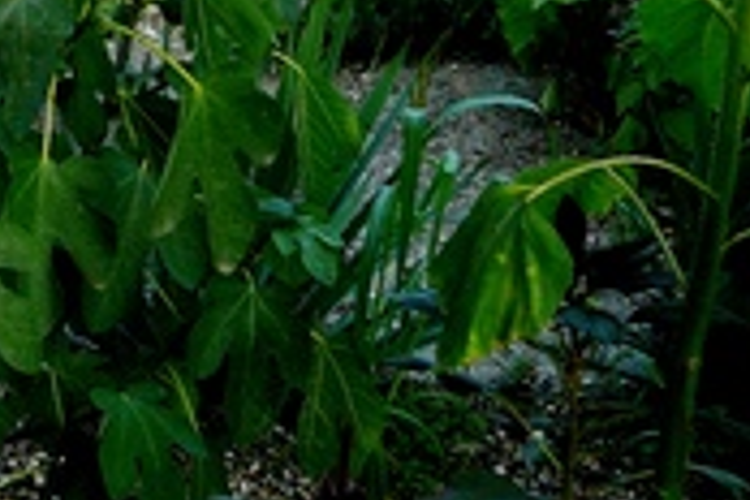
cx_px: -134
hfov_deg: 20.8
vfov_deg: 14.6
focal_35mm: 92
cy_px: -17
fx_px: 1917
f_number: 2.8
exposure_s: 1/100
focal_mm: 5.2
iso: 80
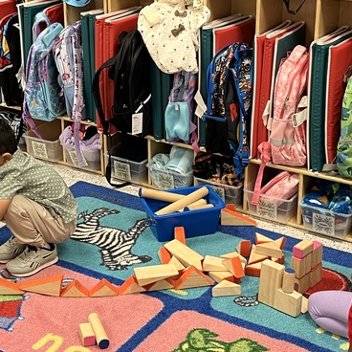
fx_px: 736
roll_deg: +1.6
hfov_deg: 26.8
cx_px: 127
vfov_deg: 26.7
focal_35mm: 64
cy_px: 112
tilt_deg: -19.1
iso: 80
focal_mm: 5.1
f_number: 1.6
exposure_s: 1/60
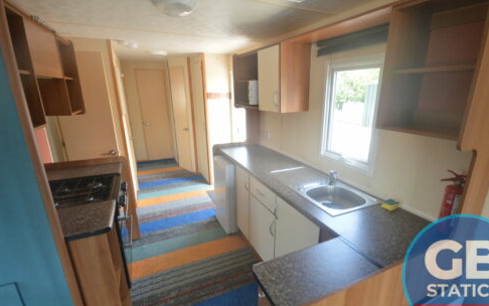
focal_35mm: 17
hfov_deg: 94.2
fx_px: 227
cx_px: 261
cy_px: 165
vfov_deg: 67.9
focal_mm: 10
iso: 400
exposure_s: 1/100
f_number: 4.5
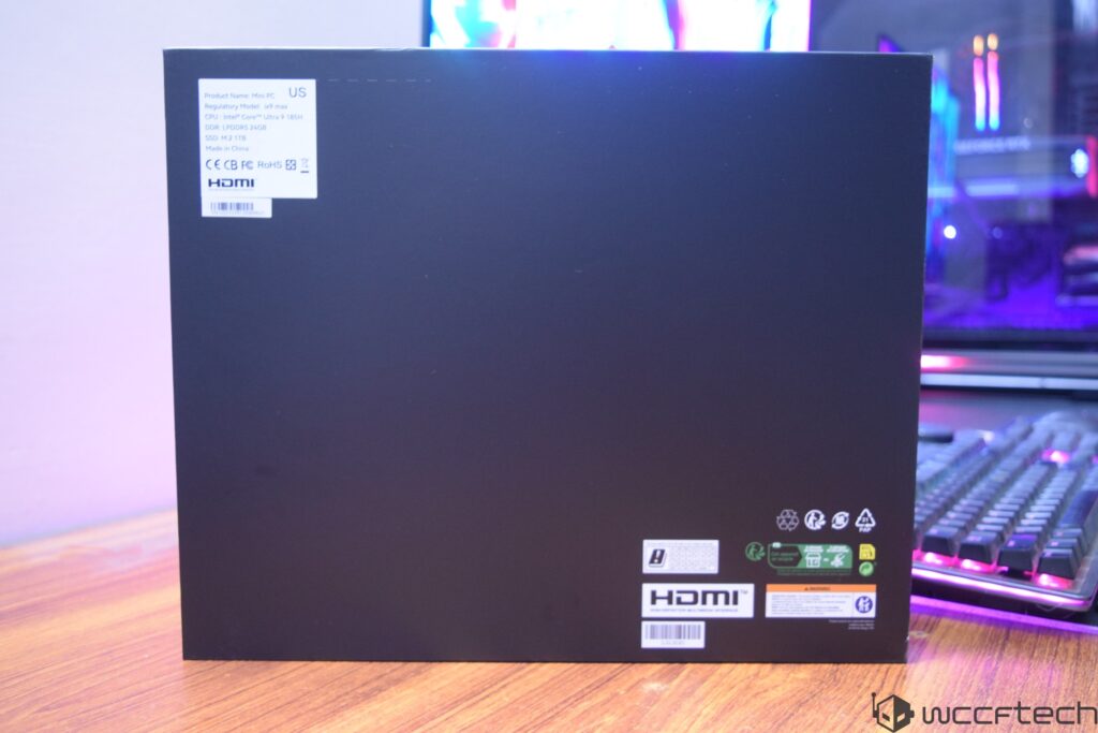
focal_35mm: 36
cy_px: 366
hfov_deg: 53.1
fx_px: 1098
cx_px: 549
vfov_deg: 36.9
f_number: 4
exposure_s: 1/8
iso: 1600
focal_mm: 24
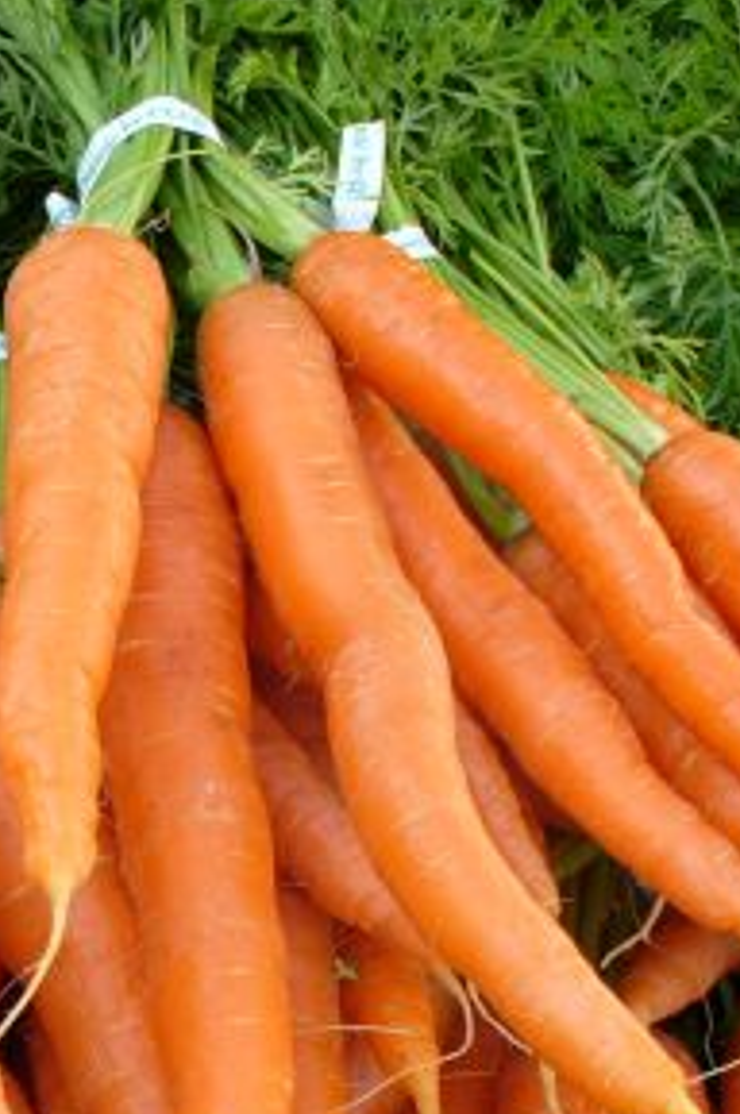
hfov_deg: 16.7
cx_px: 35
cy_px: 798
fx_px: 2472
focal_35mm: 80
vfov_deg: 25.2
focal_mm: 6.1
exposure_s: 1/200
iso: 80
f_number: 2.8
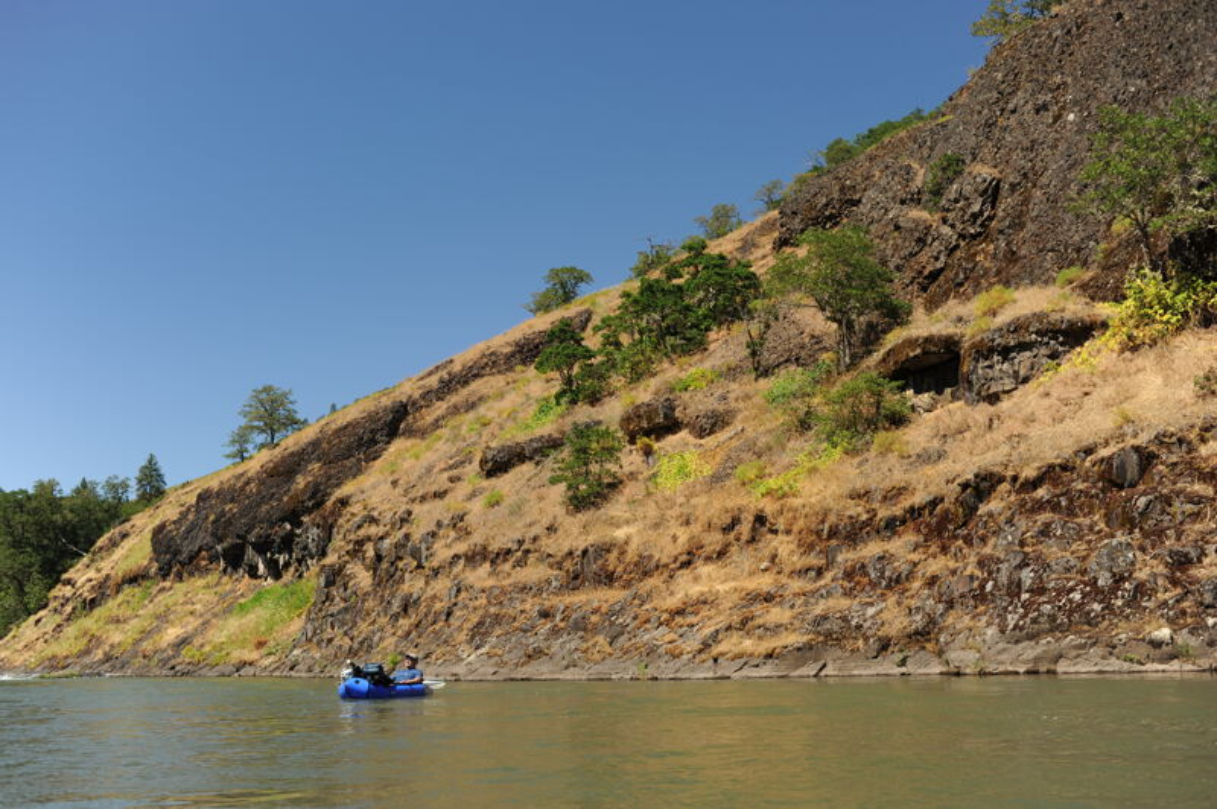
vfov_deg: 37.8
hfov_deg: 54.5
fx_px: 1182
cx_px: 608
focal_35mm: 35
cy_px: 404
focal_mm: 35
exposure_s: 1/640
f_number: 5
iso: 200
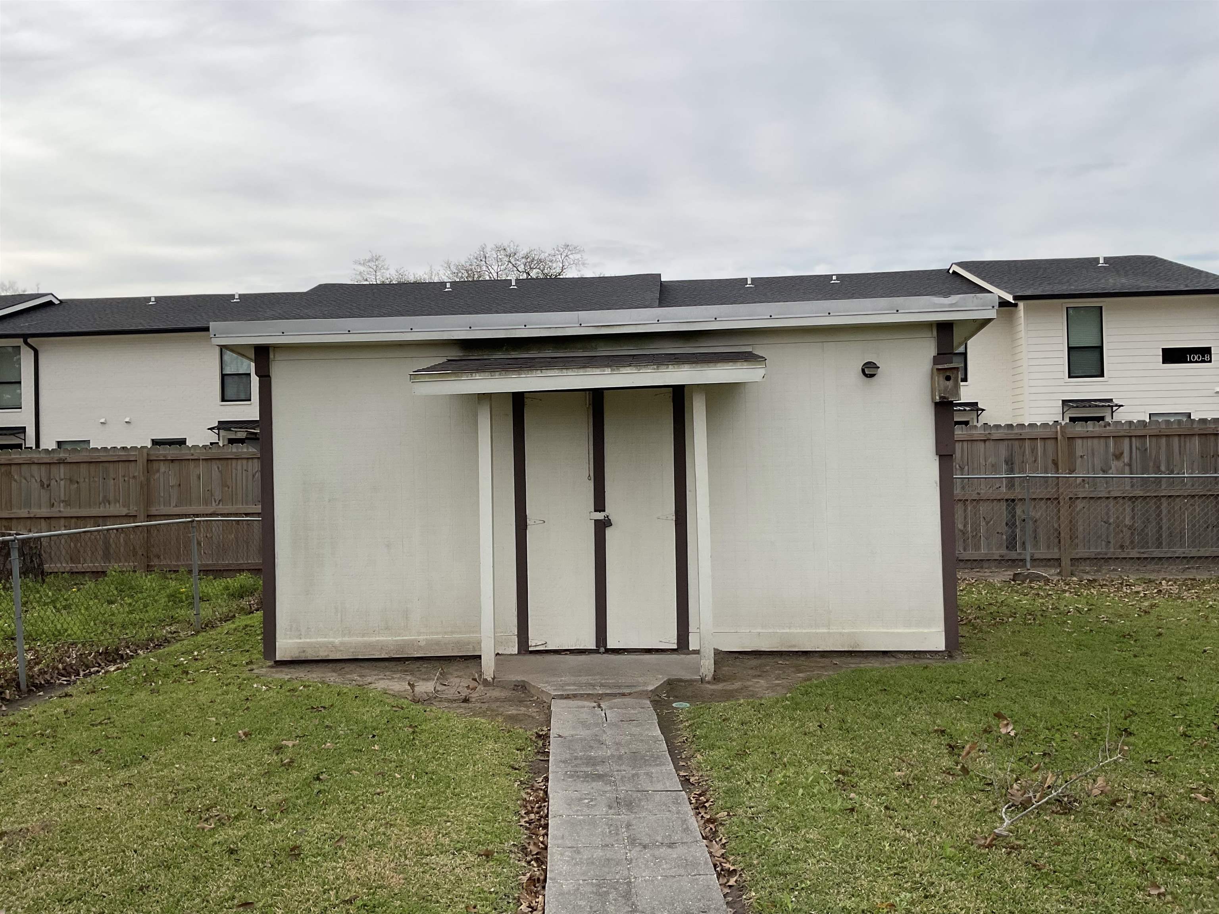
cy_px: 457
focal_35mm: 29
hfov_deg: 61.7
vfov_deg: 48.2
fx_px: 1021
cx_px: 610
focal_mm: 3
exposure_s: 1/1168
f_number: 1.8
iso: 16
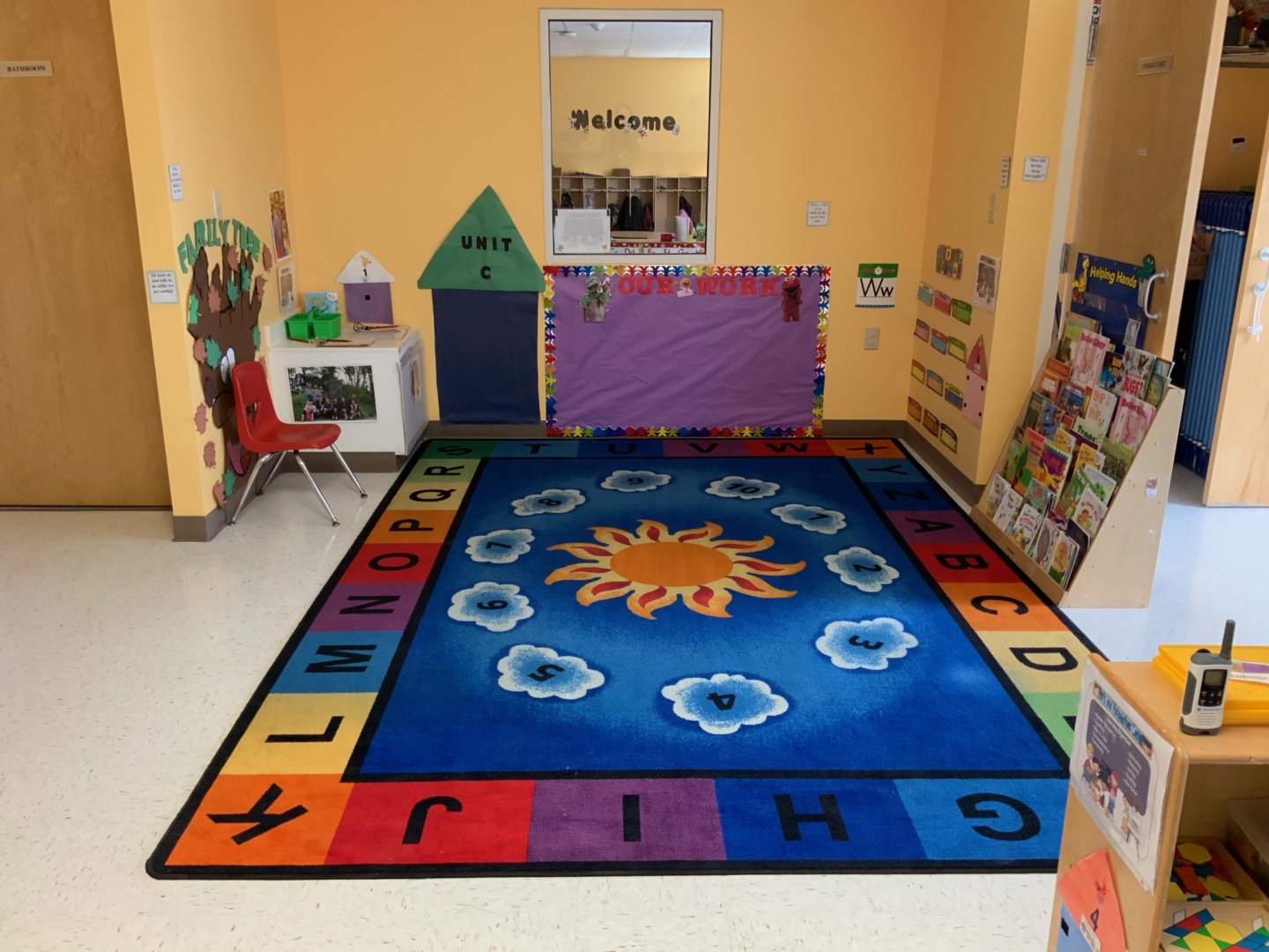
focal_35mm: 29
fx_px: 1063
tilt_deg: -17.0
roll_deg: -0.8
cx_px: 634
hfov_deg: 61.7
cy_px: 476
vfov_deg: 48.2
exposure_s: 1/60
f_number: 1.8
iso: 160
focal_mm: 3
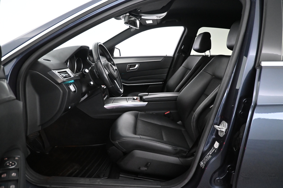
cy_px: 94
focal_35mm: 24
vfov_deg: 53.1
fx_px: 189
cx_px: 142
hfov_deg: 73.7
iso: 5600
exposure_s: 1/60
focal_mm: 16
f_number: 3.5
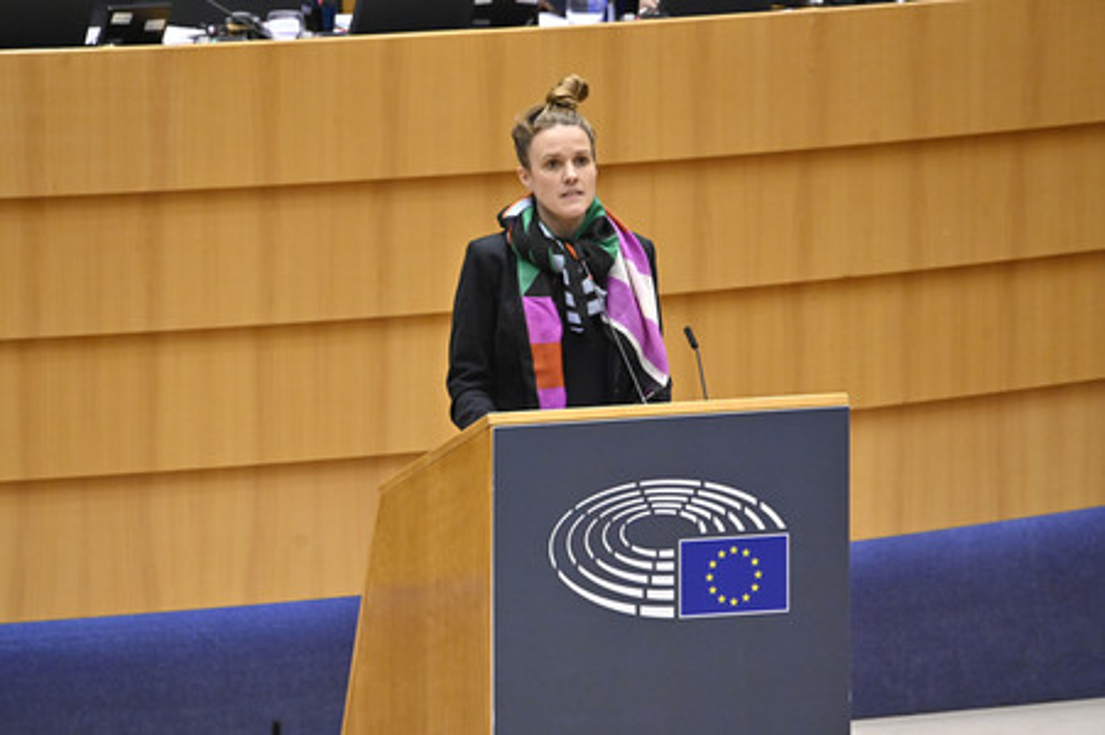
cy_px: 368
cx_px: 552
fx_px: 13495
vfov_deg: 3.1
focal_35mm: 440
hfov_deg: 4.7
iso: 5000
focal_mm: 440
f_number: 6
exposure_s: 1/640
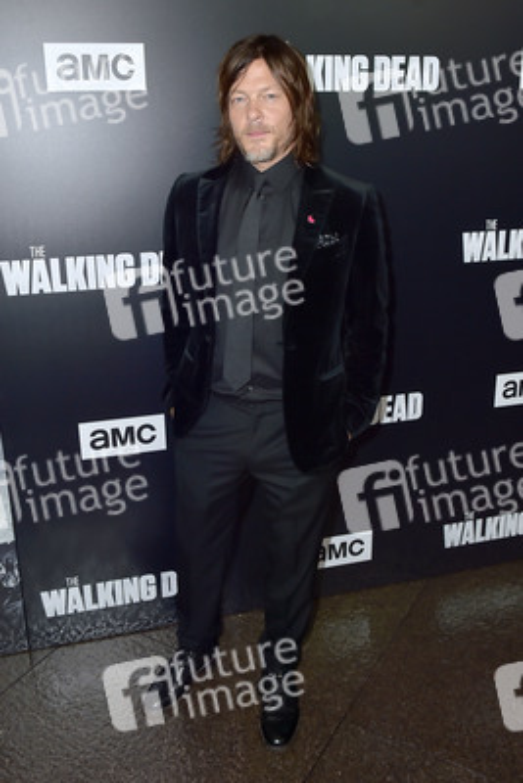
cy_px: 392
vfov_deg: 63.6
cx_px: 262
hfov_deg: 45.0
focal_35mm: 29
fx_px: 631
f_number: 5.6
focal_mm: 29
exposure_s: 1/200
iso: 400
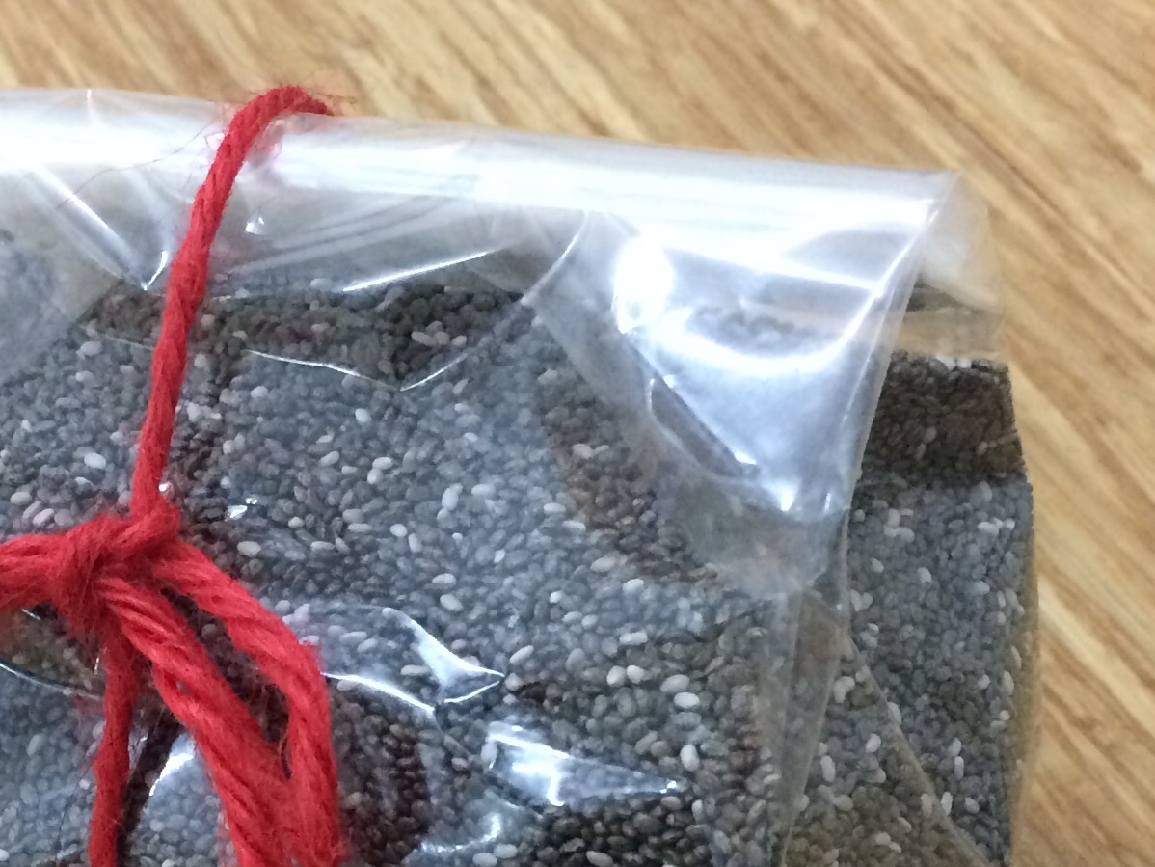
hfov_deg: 24.5
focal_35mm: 79
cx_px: 321
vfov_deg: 18.2
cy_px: 849
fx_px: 2636
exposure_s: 1/33
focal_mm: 4.15
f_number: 2.2
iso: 320
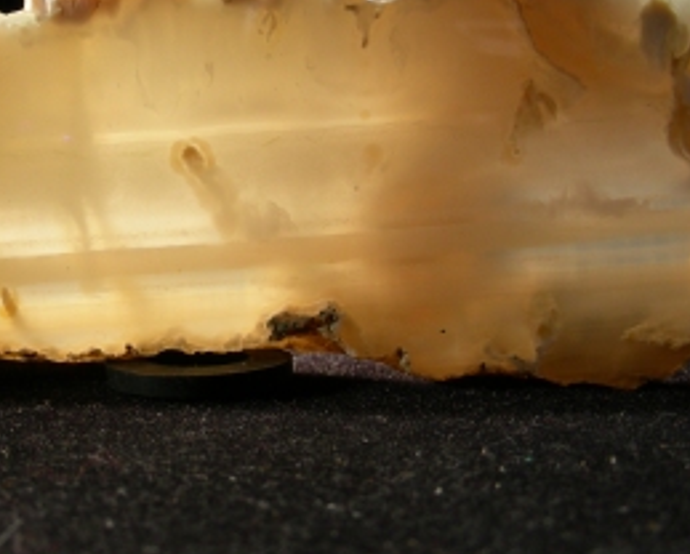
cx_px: 248
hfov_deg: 25.6
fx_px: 1513
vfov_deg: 20.6
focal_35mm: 74
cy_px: 161
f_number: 3.5
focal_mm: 8
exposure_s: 1/46
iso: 50
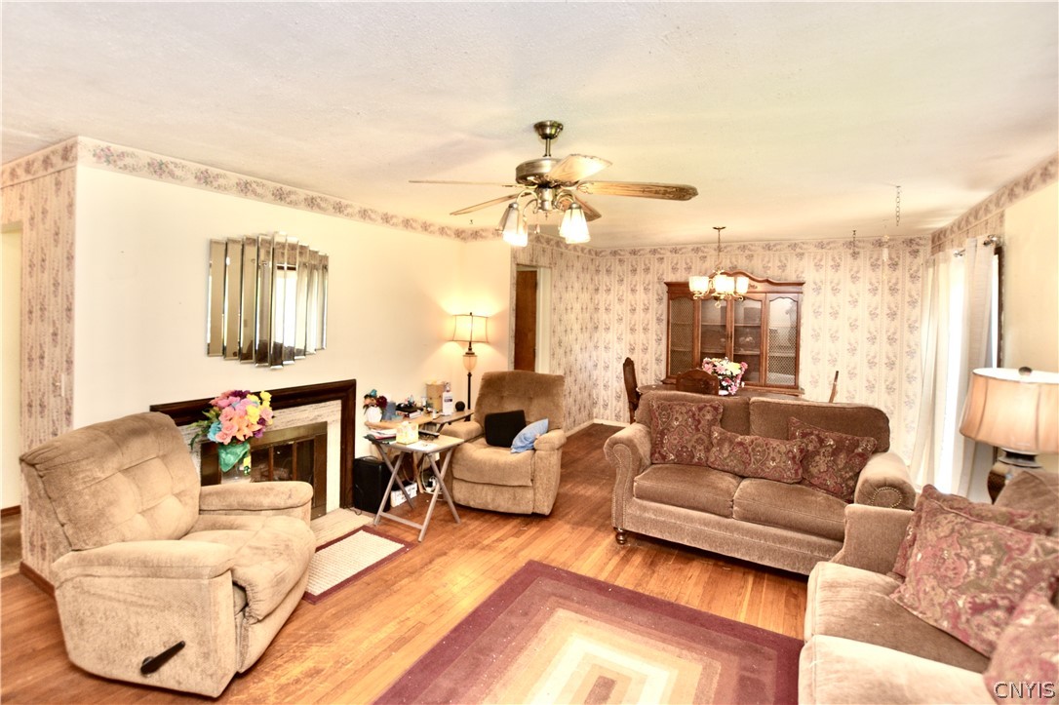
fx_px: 441
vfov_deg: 77.3
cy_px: 352
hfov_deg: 100.4
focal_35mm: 15
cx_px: 530
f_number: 4
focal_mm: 10
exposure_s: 1/60
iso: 400
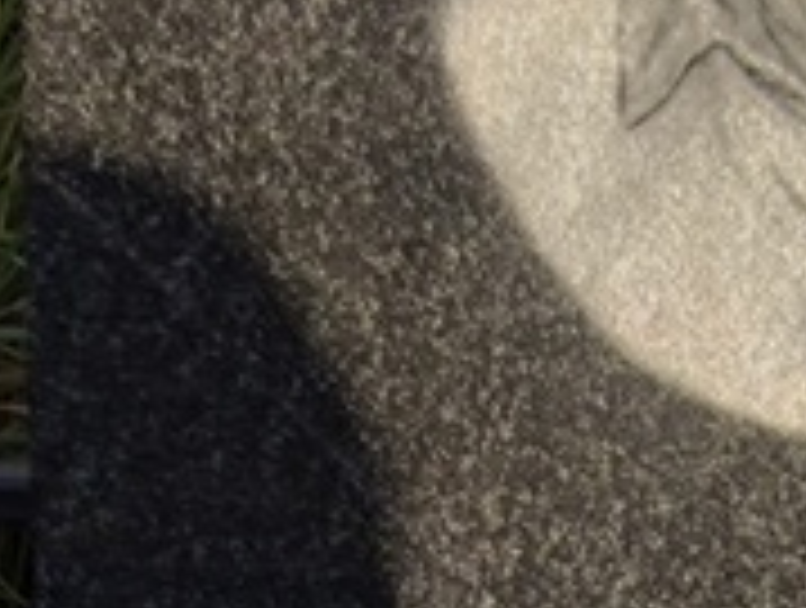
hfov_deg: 8.9
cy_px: 1175
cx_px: 502
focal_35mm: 223
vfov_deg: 6.5
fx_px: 5203
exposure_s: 1/1046
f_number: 1.7
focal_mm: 4.71
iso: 50
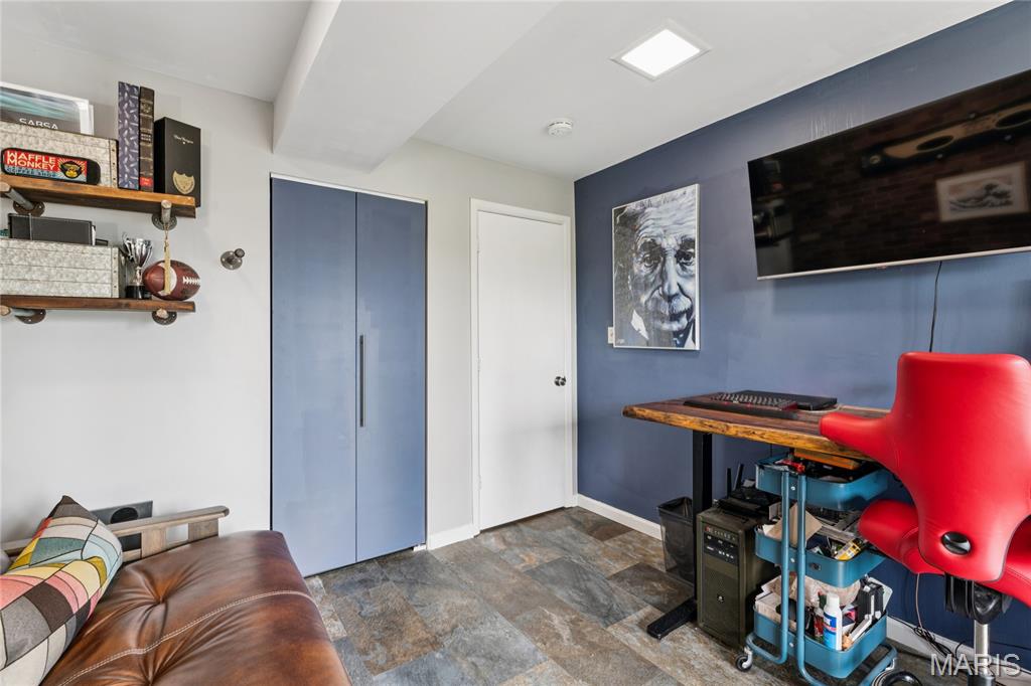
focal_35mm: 16
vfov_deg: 73.4
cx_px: 516
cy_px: 343
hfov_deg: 96.4
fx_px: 461
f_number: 13
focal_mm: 16.1
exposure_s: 1/1.67
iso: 200
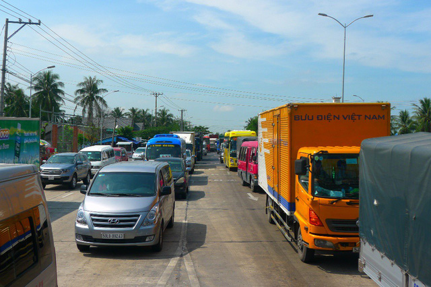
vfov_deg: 31.2
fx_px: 515
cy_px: 144
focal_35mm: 43
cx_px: 216
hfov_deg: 45.5
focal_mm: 9.2
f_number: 4
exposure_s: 1/800
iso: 80
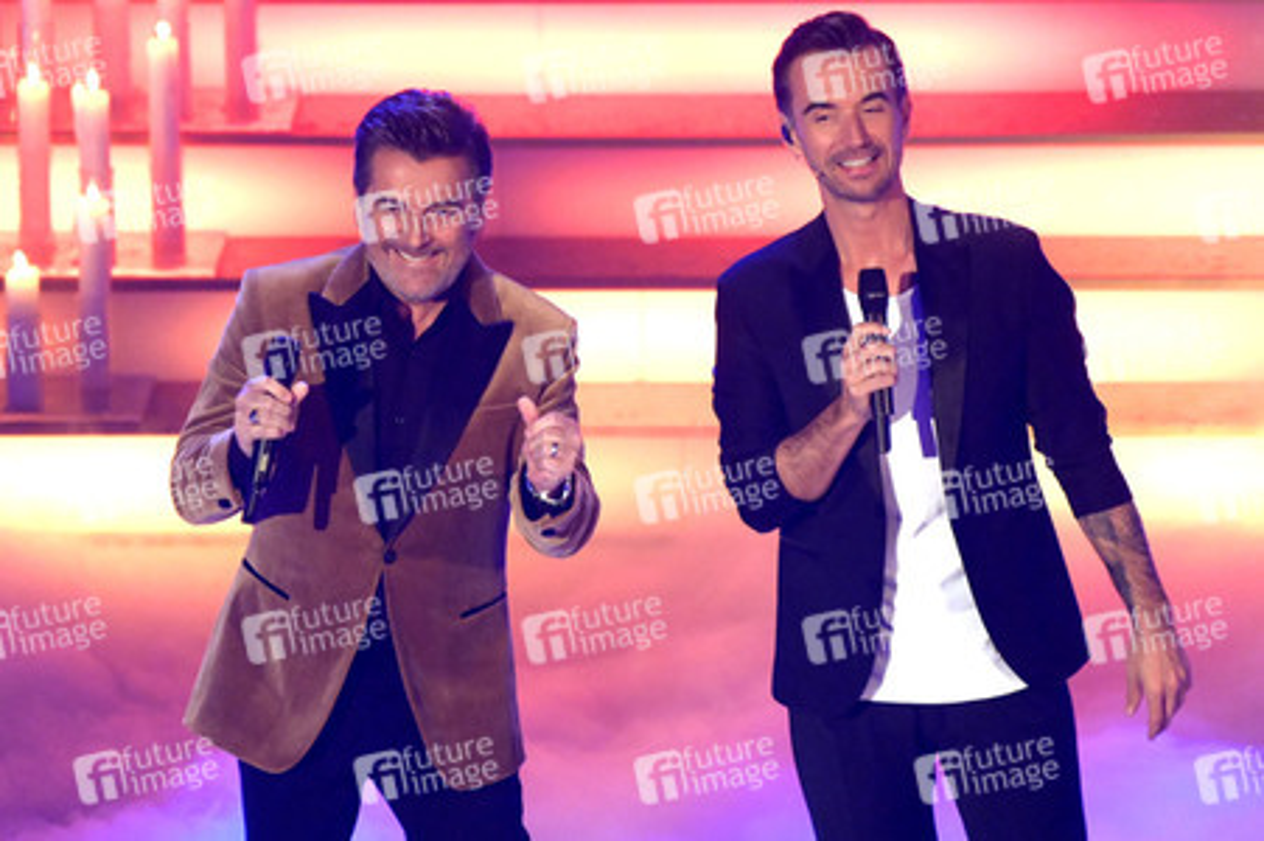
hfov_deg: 4.1
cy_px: 420
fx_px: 17542
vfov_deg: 2.7
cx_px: 632
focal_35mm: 500
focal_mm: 500
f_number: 5.6
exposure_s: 1/400
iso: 12800
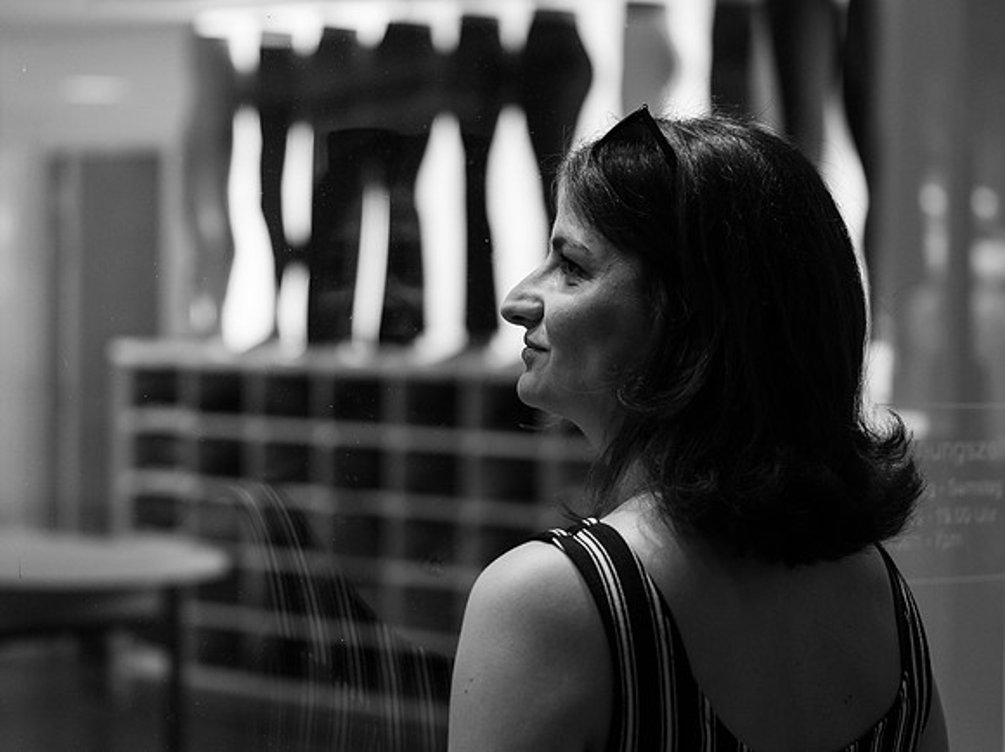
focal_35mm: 82
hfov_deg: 23.9
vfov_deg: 18.0
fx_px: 2376
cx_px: 508
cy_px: 376
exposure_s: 1/160
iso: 500
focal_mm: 50
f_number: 2
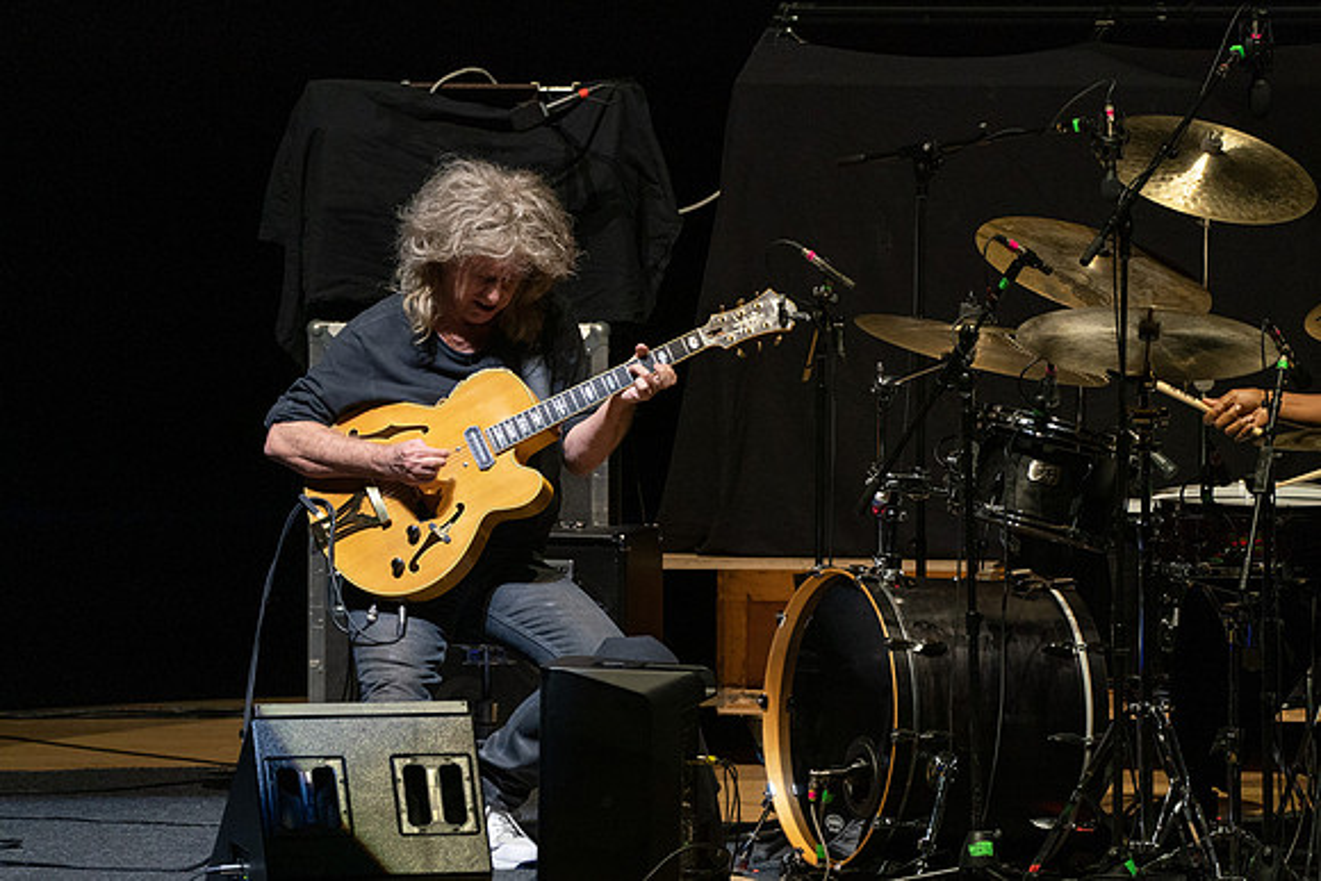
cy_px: 492
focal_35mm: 483
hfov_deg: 4.3
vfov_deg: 2.8
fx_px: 17719
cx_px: 835
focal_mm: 382
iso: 2000
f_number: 5.6
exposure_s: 1/250
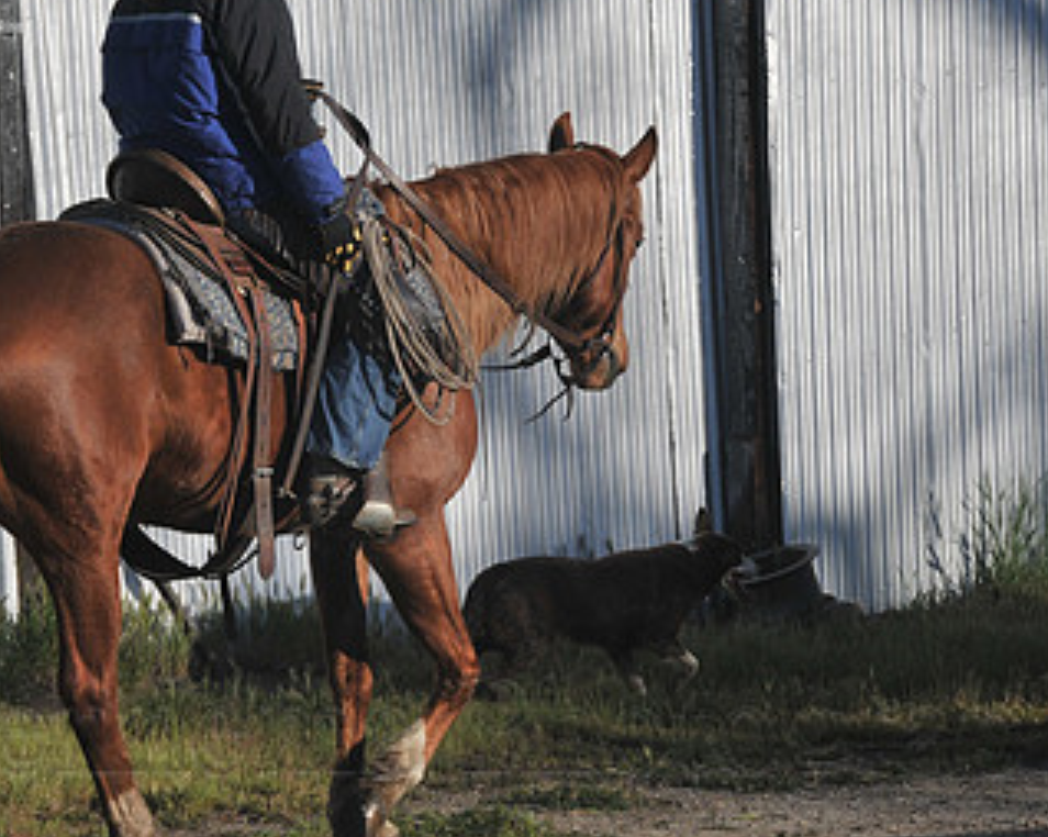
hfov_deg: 8.4
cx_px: 287
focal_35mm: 231
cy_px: 321
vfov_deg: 6.7
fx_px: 7160
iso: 200
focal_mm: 90
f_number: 8
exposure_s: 1/250
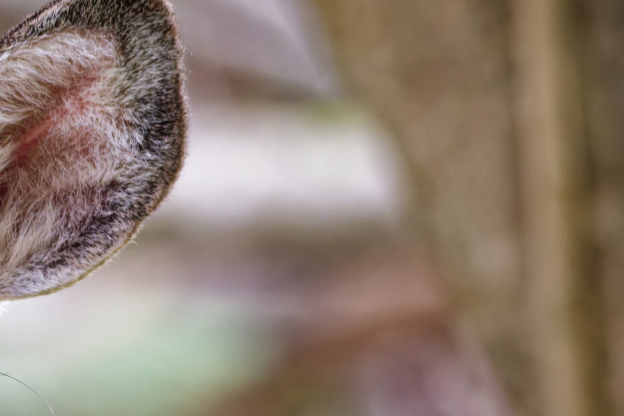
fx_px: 24858
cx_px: -222
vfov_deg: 1.0
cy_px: 285
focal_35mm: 1434
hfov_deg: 1.4
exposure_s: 1/250
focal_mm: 350
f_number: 6
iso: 1400
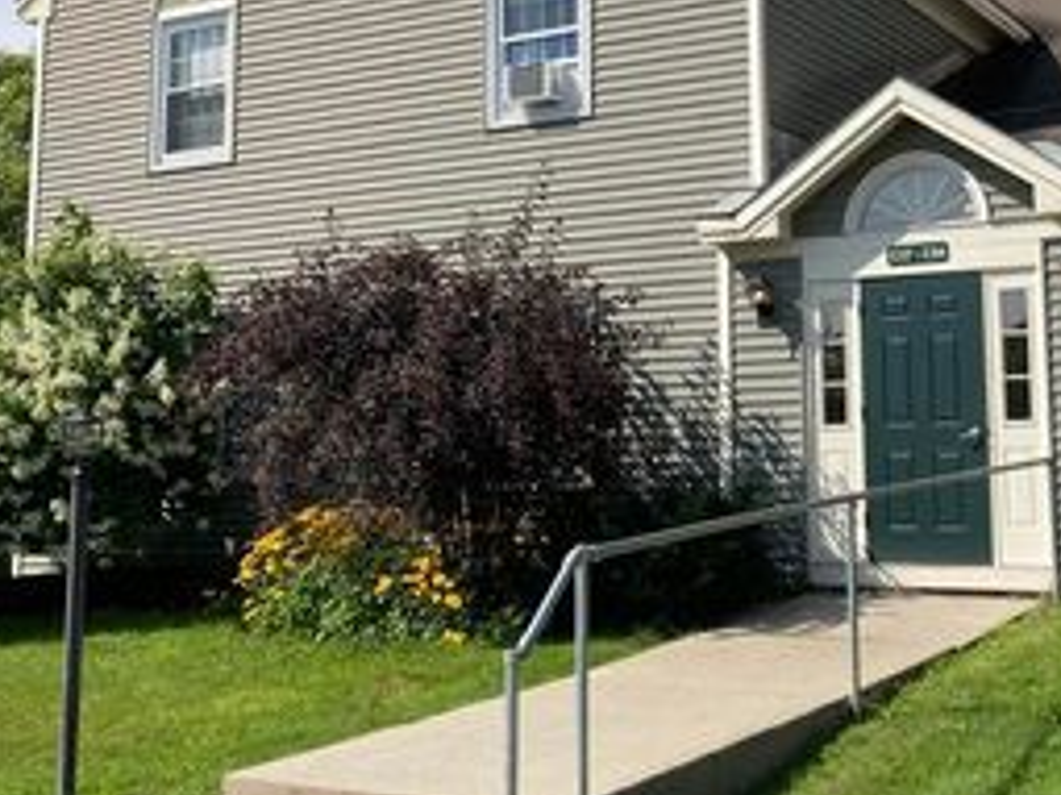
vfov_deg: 26.3
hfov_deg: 34.7
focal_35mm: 55
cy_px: 243
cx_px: 682
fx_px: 1685
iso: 20
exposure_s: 1/1715
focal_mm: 3.99
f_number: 1.8
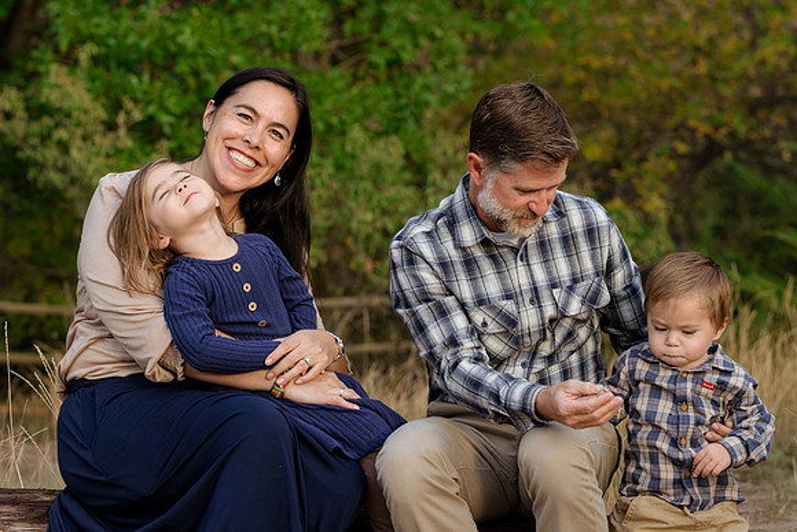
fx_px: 2259
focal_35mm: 102
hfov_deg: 20.0
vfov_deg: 13.4
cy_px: 266
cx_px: 398
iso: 640
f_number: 5.6
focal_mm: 102
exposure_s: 1/200
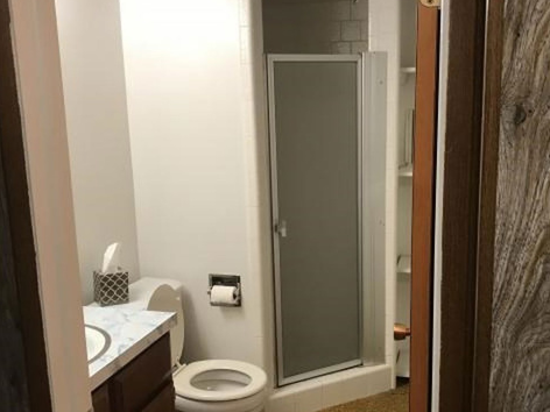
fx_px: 604
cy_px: 226
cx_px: 301
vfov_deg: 37.7
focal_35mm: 38
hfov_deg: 48.9
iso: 40
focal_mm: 3.99
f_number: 1.8
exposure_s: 1/20
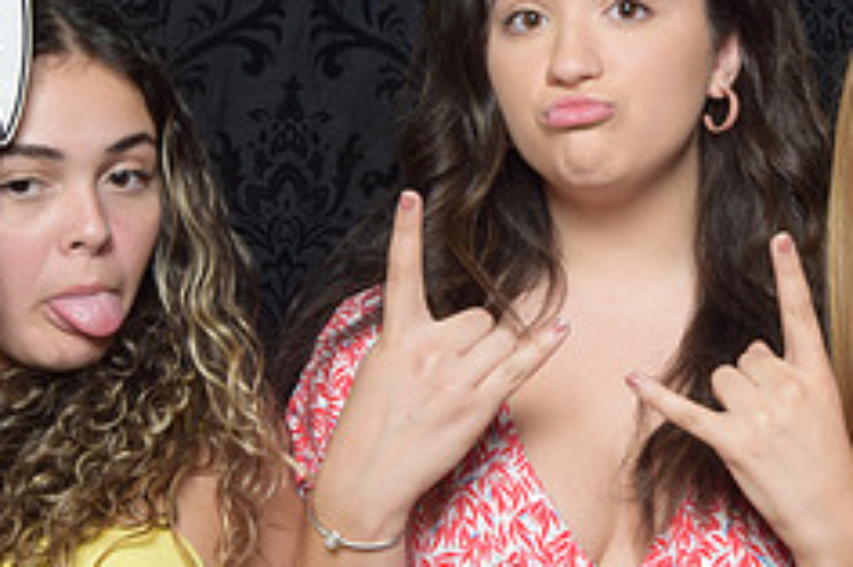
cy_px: 309
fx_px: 2273
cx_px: 651
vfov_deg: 14.2
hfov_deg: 21.1
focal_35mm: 96
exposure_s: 1/60
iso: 500
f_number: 20
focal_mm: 26
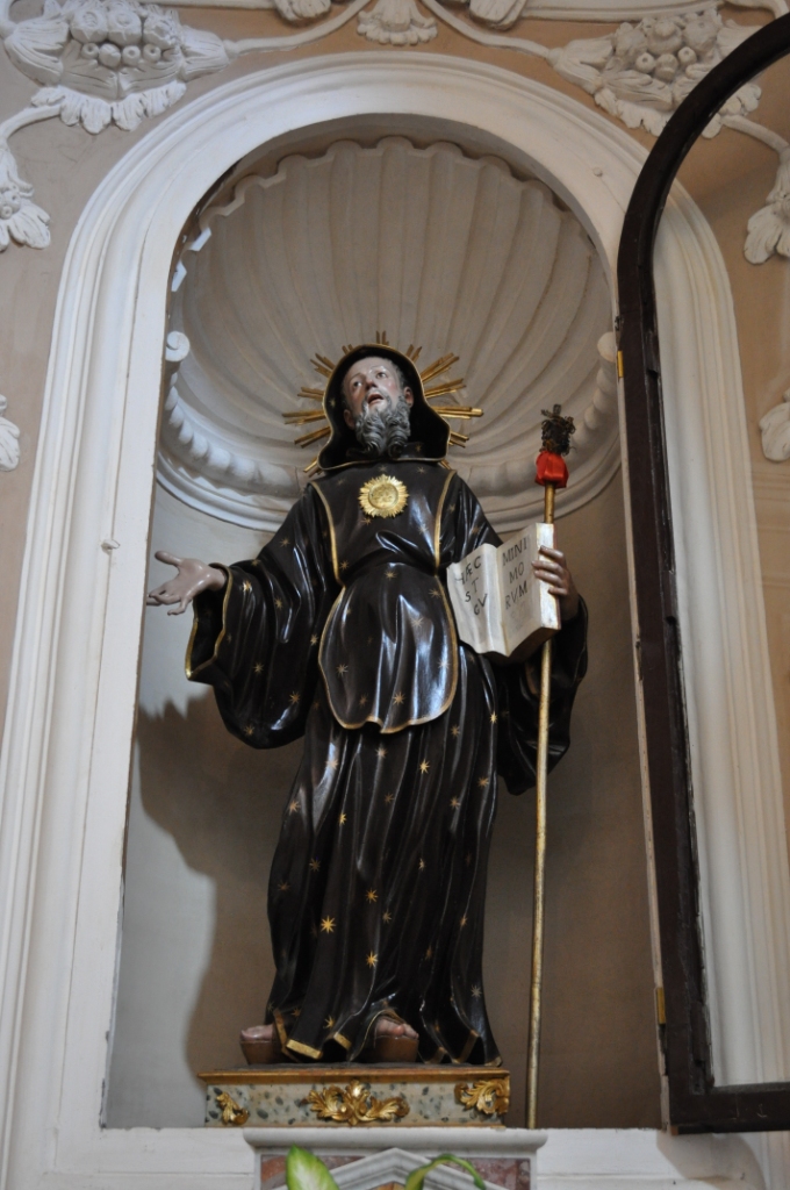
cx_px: 395
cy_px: 595
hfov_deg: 29.8
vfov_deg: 43.7
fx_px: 1485
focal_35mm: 45
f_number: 4.5
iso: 1600
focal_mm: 30
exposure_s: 1/10
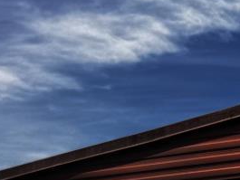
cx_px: 544
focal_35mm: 136
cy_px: 413
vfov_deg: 9.8
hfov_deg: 12.1
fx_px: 943
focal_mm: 6.76
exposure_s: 1/4950
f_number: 1.78
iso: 80
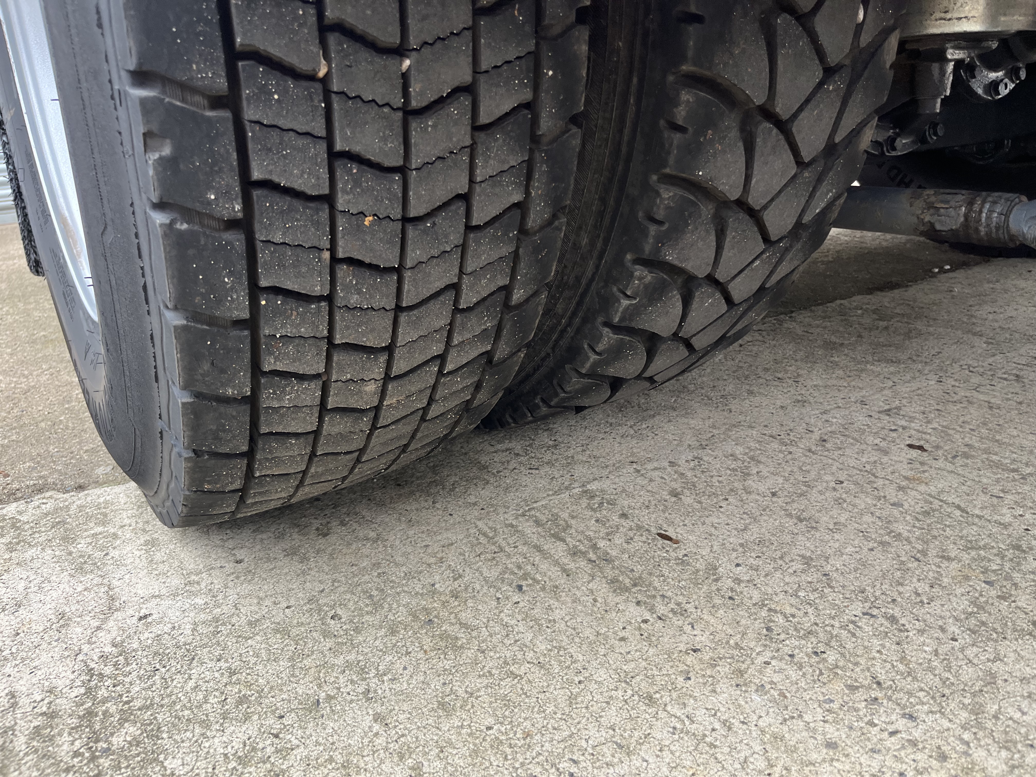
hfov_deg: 67.3
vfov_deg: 53.1
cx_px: 518
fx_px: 778
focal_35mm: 26
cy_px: 388
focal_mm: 5.1
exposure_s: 1/122
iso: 80
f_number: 1.6
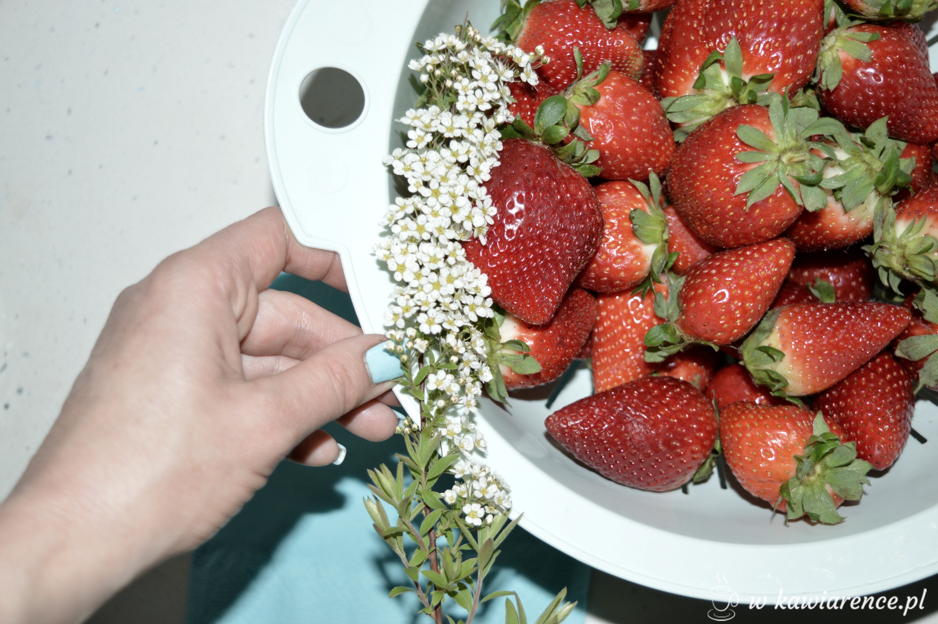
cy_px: 312
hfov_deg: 41.1
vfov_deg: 28.0
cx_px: 469
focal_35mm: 48
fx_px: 1249
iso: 200
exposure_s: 1/200
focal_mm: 32
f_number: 4.5
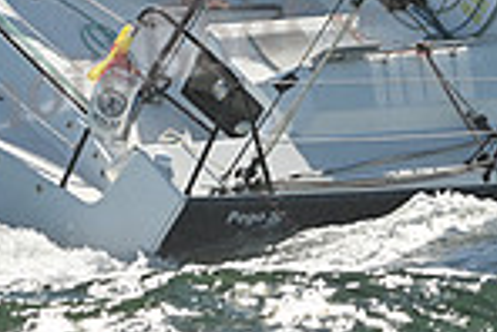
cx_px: 578
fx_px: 3800
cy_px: -163
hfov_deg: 7.4
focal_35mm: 275
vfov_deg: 5.0
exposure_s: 1/2500
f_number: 7.1
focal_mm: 70
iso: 320
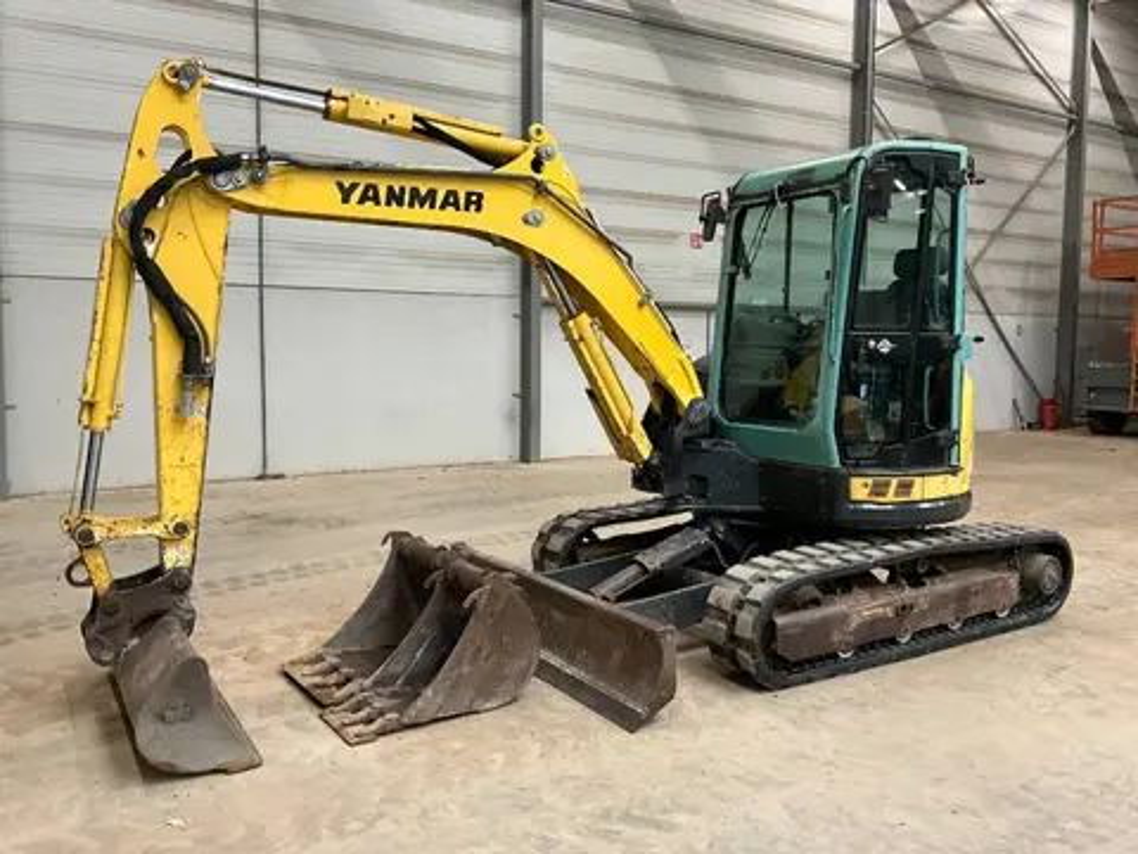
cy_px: 427
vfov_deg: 48.2
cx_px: 569
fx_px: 953
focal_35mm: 29
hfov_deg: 61.7
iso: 160
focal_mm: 3
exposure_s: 1/60
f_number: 1.8
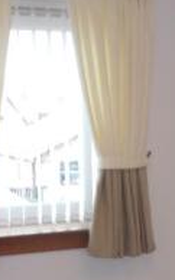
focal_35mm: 83
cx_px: 106
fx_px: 634
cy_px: 239
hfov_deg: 15.7
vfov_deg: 24.4
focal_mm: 4.6
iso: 200
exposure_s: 1/25
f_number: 3.2
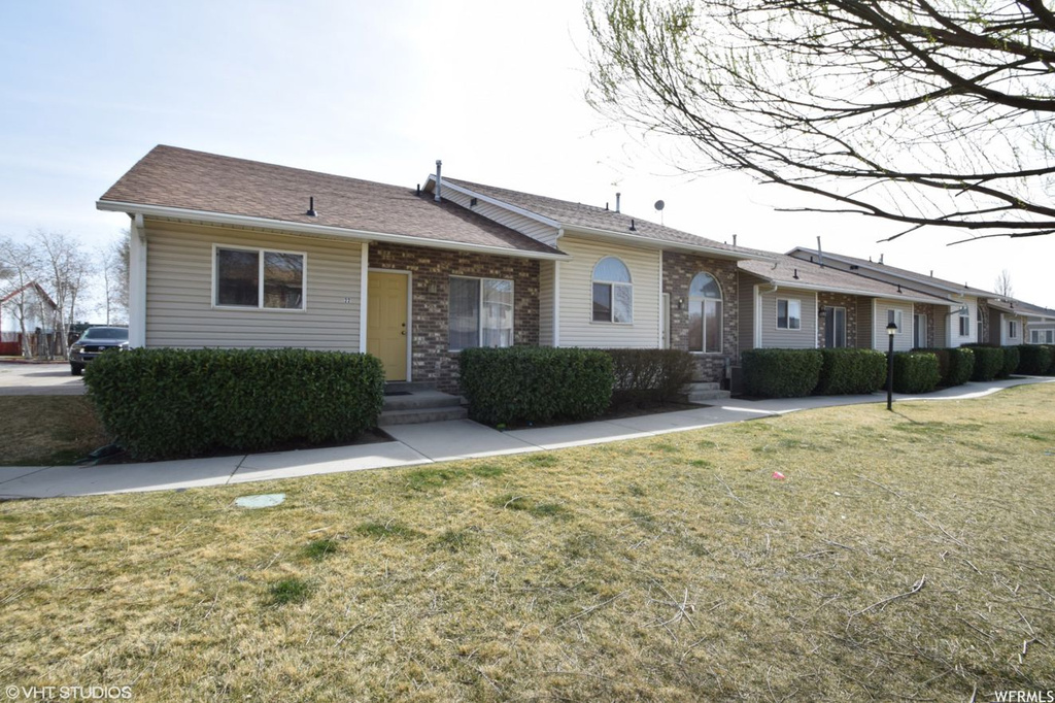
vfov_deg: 72.0
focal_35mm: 16
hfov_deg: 95.0
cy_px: 352
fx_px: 483
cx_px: 528
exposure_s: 1/200
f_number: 10
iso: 200
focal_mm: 11
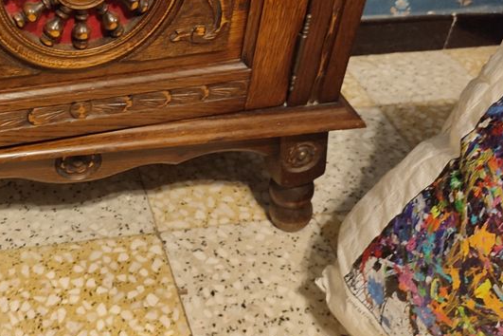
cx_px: 106
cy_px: 67
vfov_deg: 27.0
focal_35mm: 49
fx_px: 685
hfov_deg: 38.9
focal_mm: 6.04
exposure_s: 1/20
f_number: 1.9
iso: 898
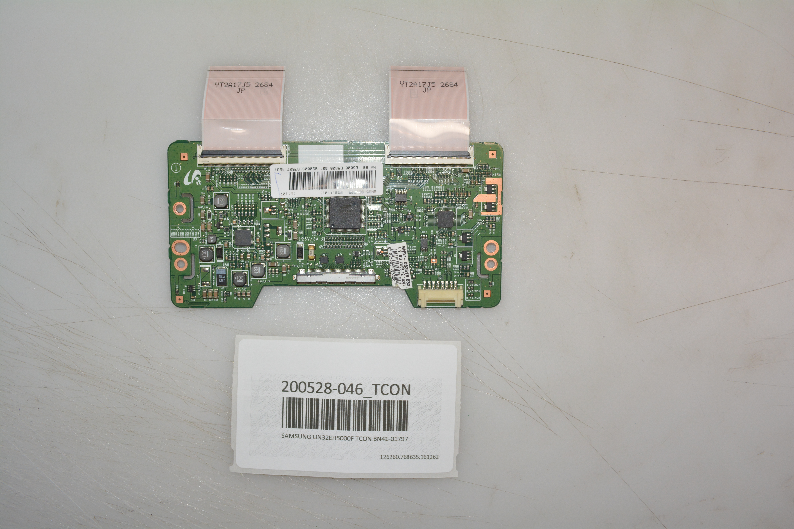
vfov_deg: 40.0
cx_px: 397
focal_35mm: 33
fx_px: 728
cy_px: 264
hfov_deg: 57.2
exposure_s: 1/200
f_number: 11
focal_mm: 22
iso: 1000
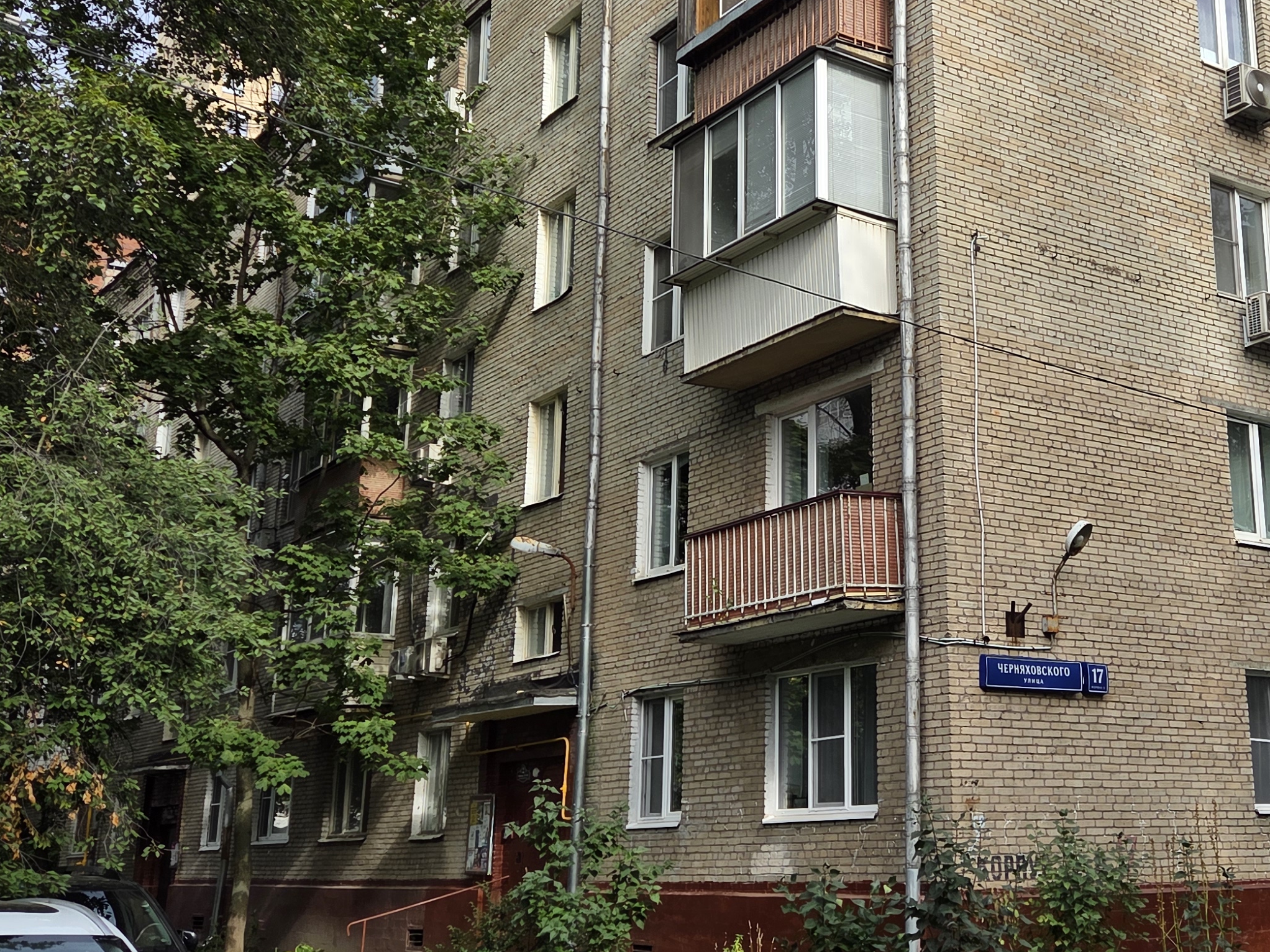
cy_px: 347
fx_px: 1651
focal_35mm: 45
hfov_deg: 41.3
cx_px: 893
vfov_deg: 32.0
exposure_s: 1/2371
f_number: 1.8
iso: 80
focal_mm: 5.4
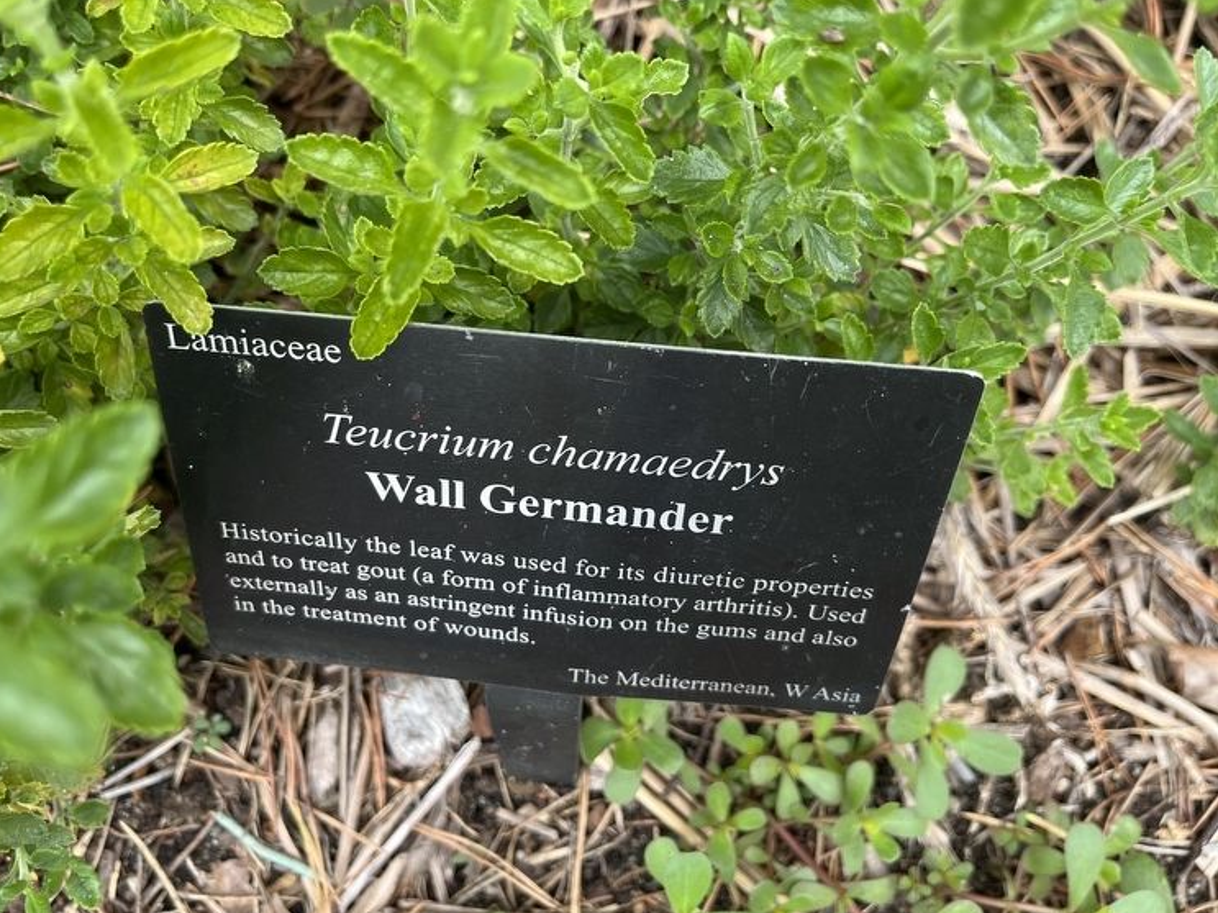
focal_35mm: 28
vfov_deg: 49.7
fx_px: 985
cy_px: 434
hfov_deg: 63.4
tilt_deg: -68.2
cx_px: 564
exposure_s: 1/343
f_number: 1.6
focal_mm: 5.1
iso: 50
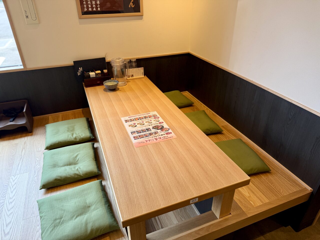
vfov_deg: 56.8
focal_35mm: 24
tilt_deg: -30.2
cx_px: 160
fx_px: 222
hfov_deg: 71.6
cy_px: 120
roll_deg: +0.7
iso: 64
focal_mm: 6.76
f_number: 1.78
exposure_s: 1/223
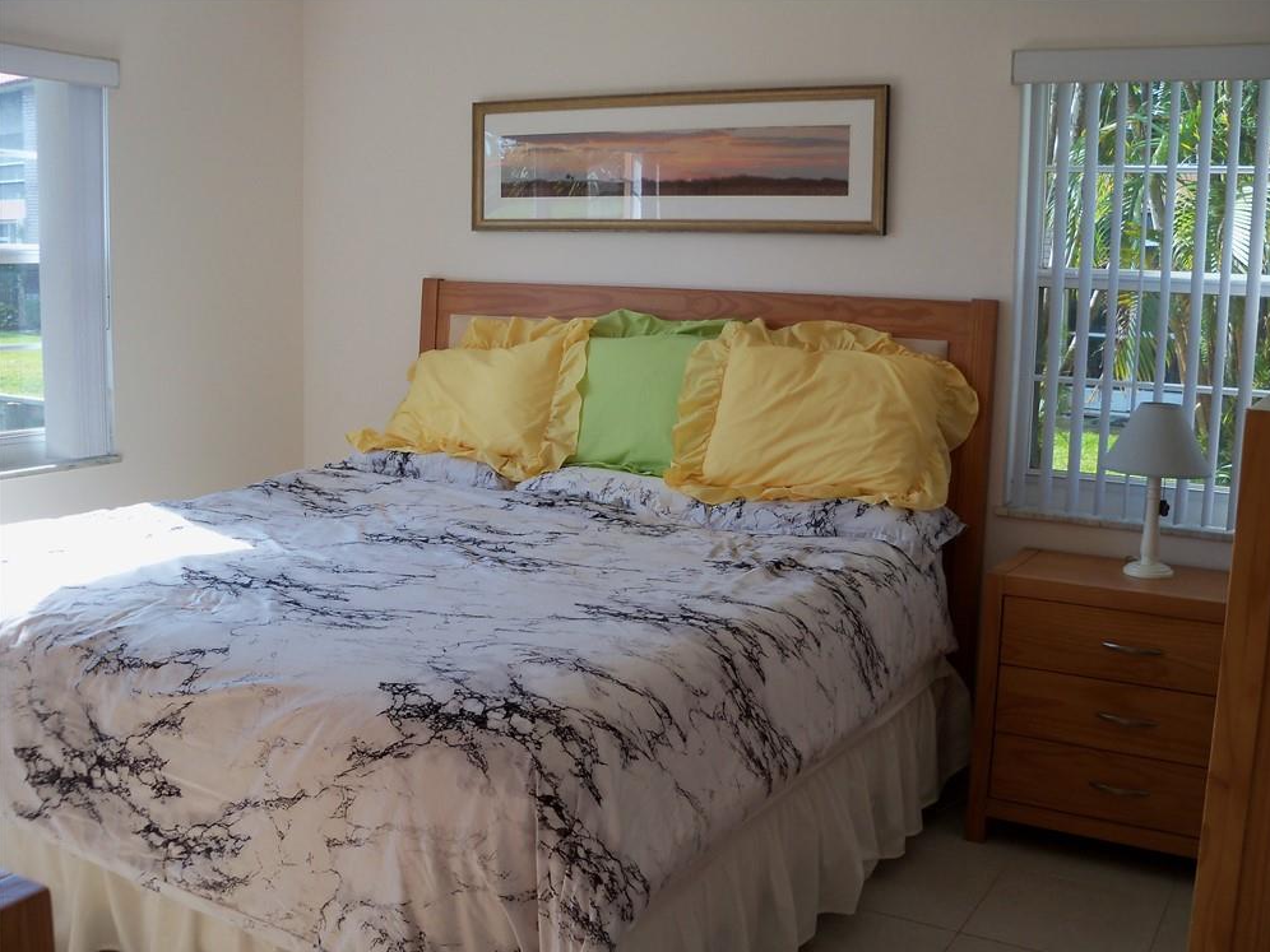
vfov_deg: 39.7
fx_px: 1321
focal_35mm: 36
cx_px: 650
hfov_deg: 51.3
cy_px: 483
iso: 80
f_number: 3.5
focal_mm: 6.2
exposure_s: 1/60
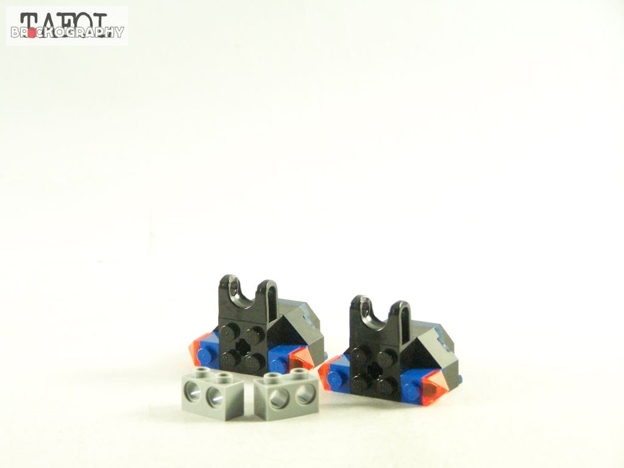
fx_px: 2109
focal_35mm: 117
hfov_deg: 16.8
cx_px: 312
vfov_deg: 12.7
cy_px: 234
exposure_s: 1/60
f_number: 3.2
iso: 400
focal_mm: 19.4
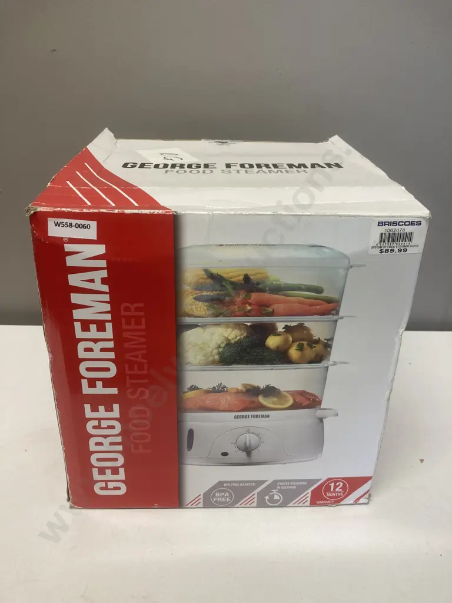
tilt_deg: -23.5
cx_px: 226
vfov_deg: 63.4
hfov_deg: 49.7
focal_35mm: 28
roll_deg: -3.2
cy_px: 302
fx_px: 487
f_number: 1.8
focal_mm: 3.99
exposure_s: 1/50
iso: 50
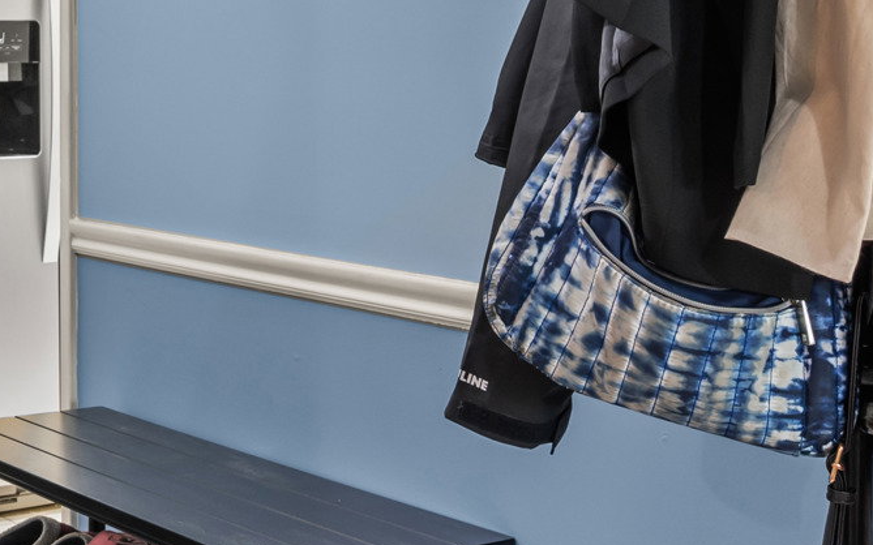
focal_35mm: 63
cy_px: 65
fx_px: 1497
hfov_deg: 28.3
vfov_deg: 20.3
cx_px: -177
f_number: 8
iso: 500
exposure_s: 4
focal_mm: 16.5
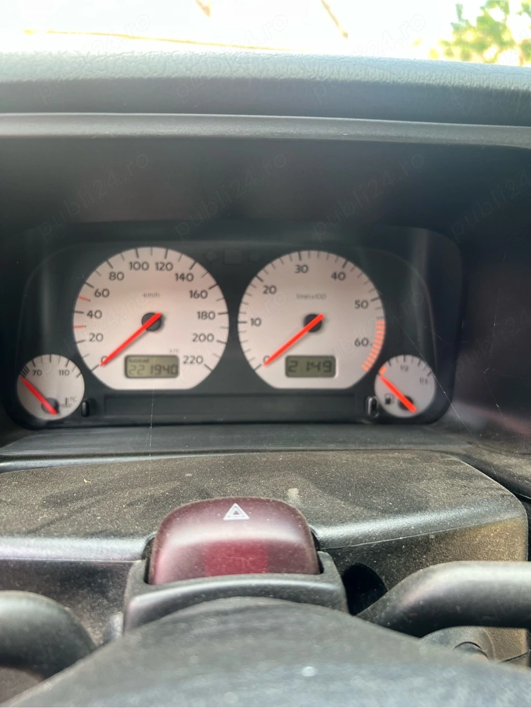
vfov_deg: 67.3
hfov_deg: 53.0
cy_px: 354
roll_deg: -1.9
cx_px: 266
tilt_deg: -25.2
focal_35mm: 26
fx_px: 532
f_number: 1.5
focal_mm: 5.7
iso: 100
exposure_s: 1/121
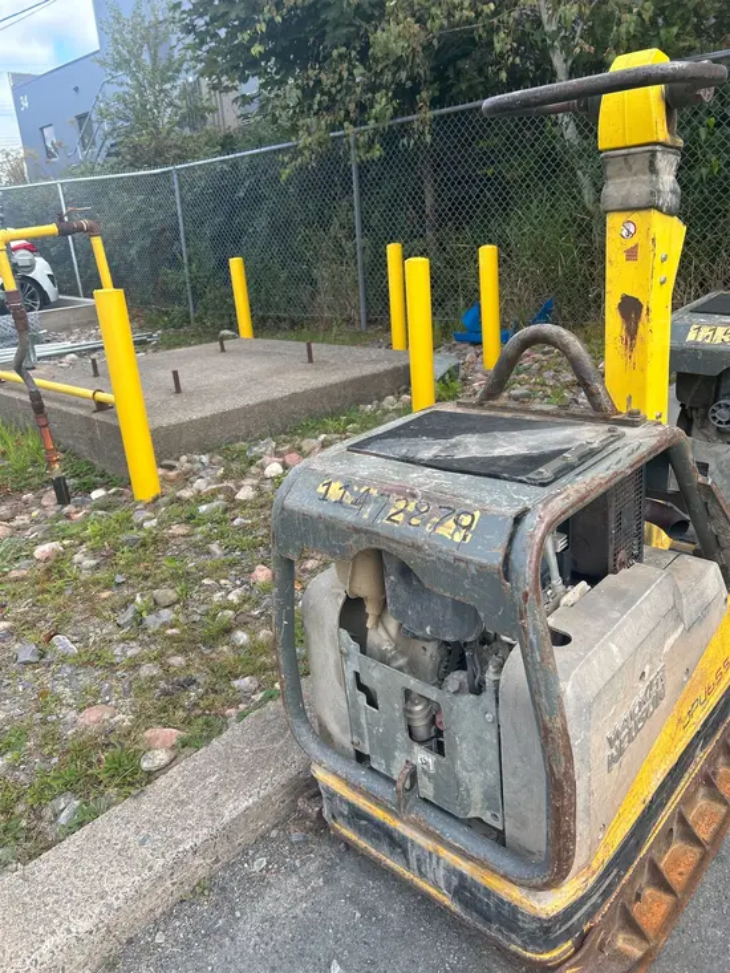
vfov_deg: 67.3
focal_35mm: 26
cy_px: 486
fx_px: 731
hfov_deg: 53.1
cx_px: 365
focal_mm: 5.7
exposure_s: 1/666
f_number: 1.5
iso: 50
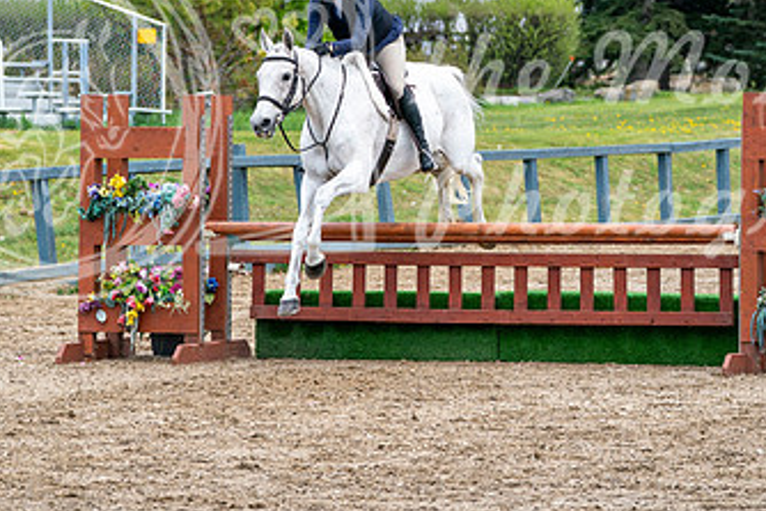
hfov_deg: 7.6
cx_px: 372
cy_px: 79
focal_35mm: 271
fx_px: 5768
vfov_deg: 5.1
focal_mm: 156
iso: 500
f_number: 5.6
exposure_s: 1/1250
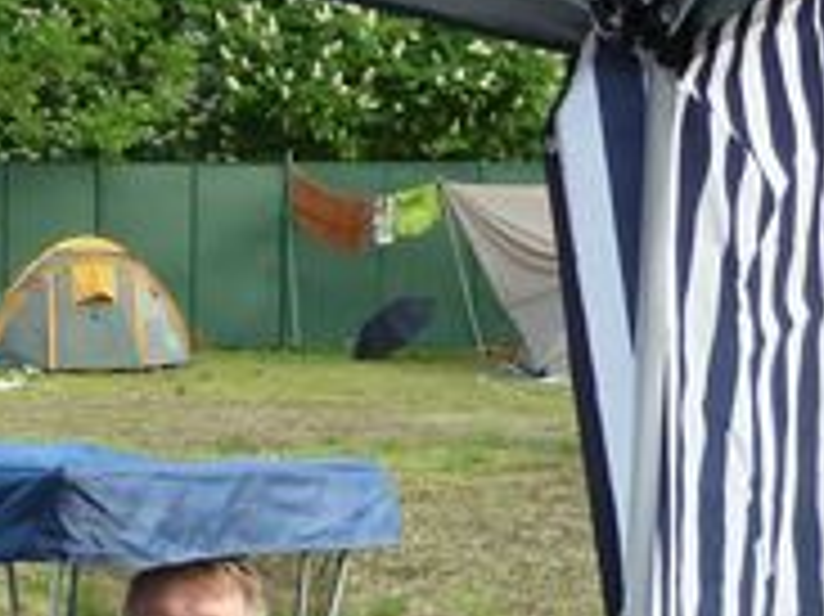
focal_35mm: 105
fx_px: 2498
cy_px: 724
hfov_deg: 18.2
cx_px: -32
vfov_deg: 13.7
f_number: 3.4
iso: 80
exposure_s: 1/100
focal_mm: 5
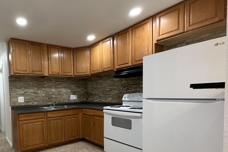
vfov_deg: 67.4
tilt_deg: -2.9
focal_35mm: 18
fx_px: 114
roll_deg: +1.5
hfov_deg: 88.6
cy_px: 79
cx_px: 88
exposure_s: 1/60
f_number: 2.2
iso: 160
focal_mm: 2.22
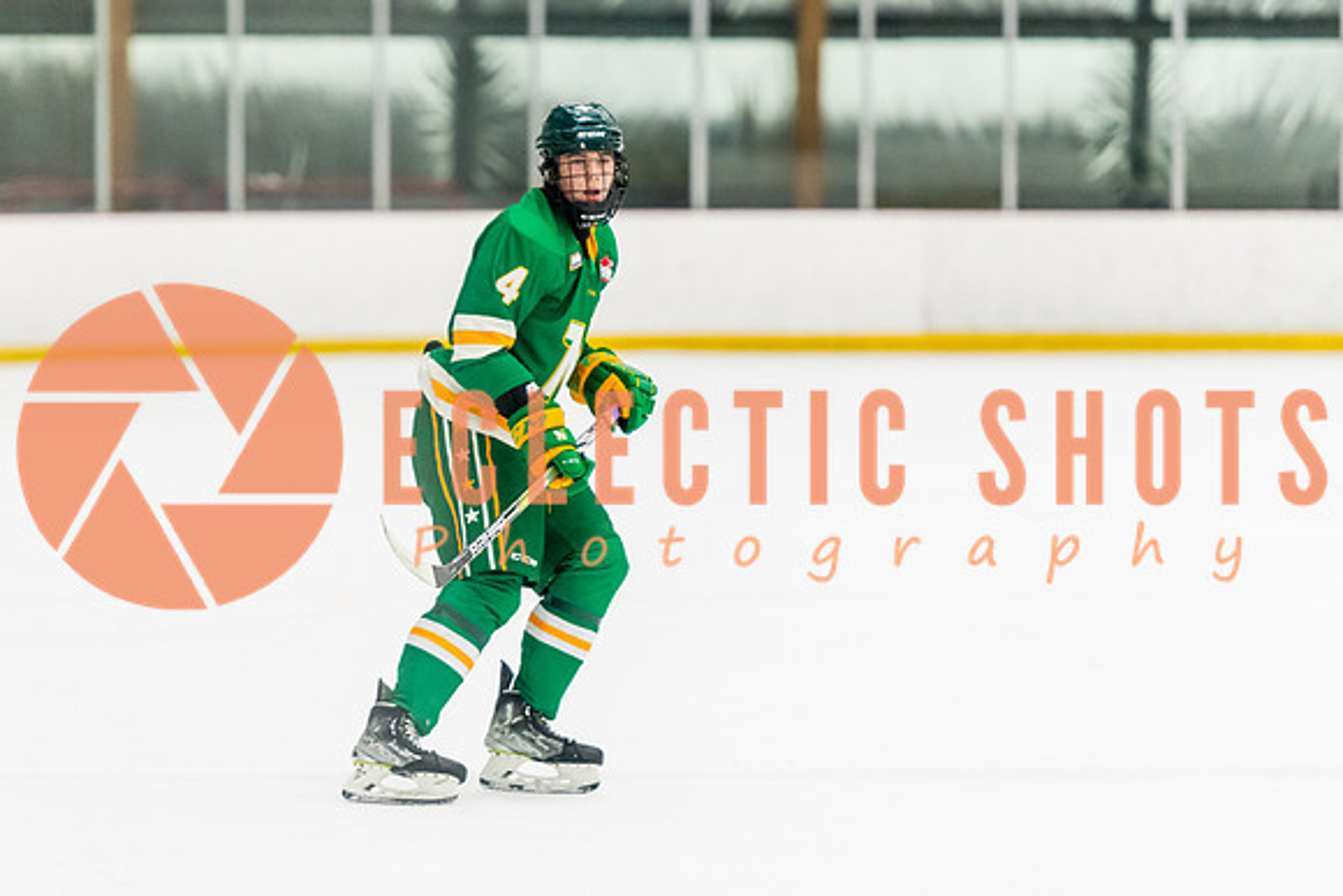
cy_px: 417
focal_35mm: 218
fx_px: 8141
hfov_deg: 9.4
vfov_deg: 6.3
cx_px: 568
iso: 3200
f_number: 2.8
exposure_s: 1/800
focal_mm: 175
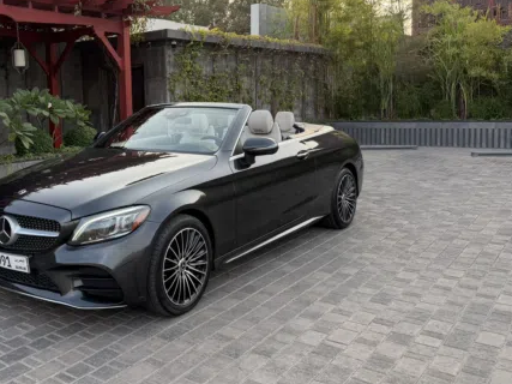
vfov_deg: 39.4
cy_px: 148
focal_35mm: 36
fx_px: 532
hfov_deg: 49.7
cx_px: 141
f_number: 1.78
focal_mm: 6.76
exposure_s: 1/757
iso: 100
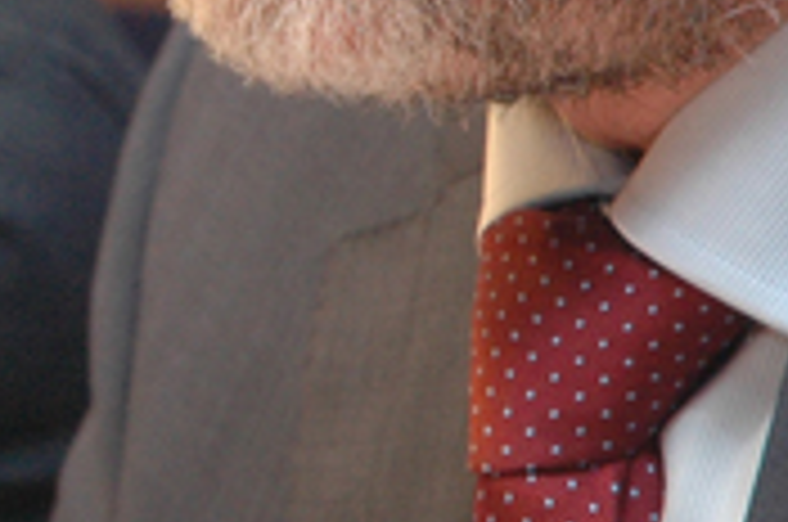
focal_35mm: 480
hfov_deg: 4.3
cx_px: -342
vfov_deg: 2.8
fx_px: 10487
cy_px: -297
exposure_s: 1/60
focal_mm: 70
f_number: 5
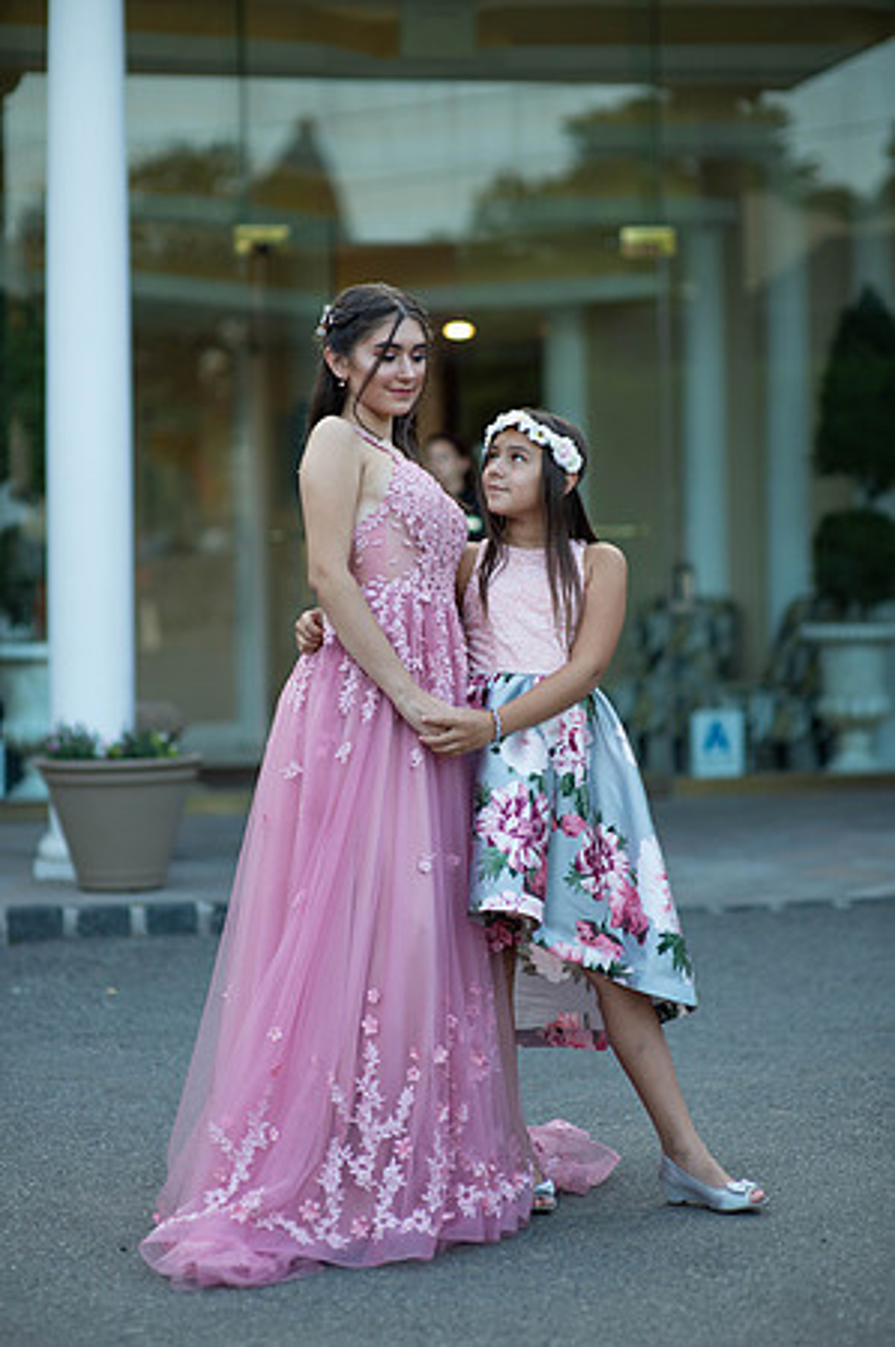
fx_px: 3177
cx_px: 448
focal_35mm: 85
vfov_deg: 23.9
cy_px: 674
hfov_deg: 16.0
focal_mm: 85
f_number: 2
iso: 250
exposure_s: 1/800
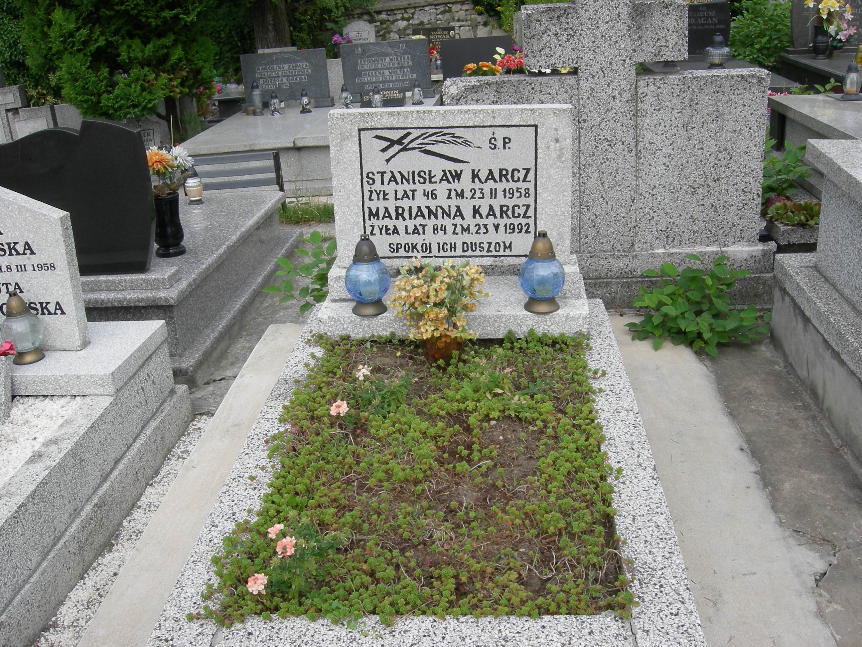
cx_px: 431
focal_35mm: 36
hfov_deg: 51.4
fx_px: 896
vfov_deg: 39.7
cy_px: 324
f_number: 5.4
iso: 64
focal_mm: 7.5
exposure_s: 1/167
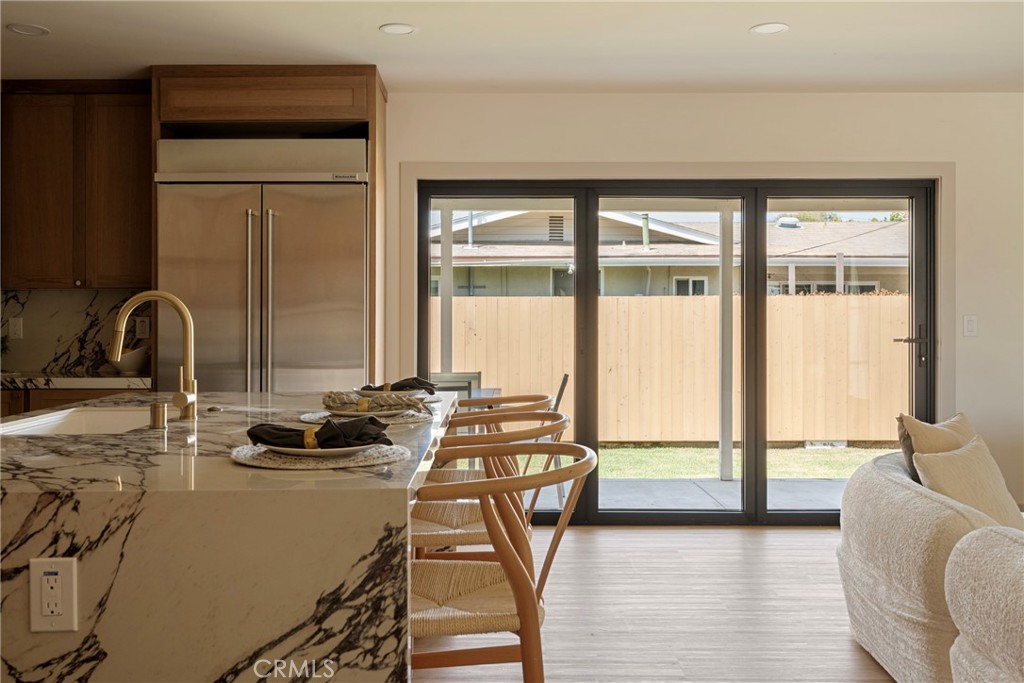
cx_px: 512
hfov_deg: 57.2
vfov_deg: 40.0
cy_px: 342
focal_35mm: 33
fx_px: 939
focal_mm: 33
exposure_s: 1/20
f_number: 9
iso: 250
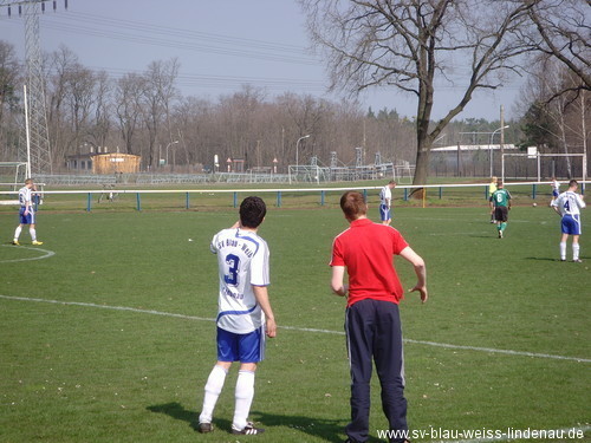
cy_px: 222
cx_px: 296
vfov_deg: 12.7
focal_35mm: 117
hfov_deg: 16.8
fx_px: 1998
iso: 80
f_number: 4.5
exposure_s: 1/500
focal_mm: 19.8
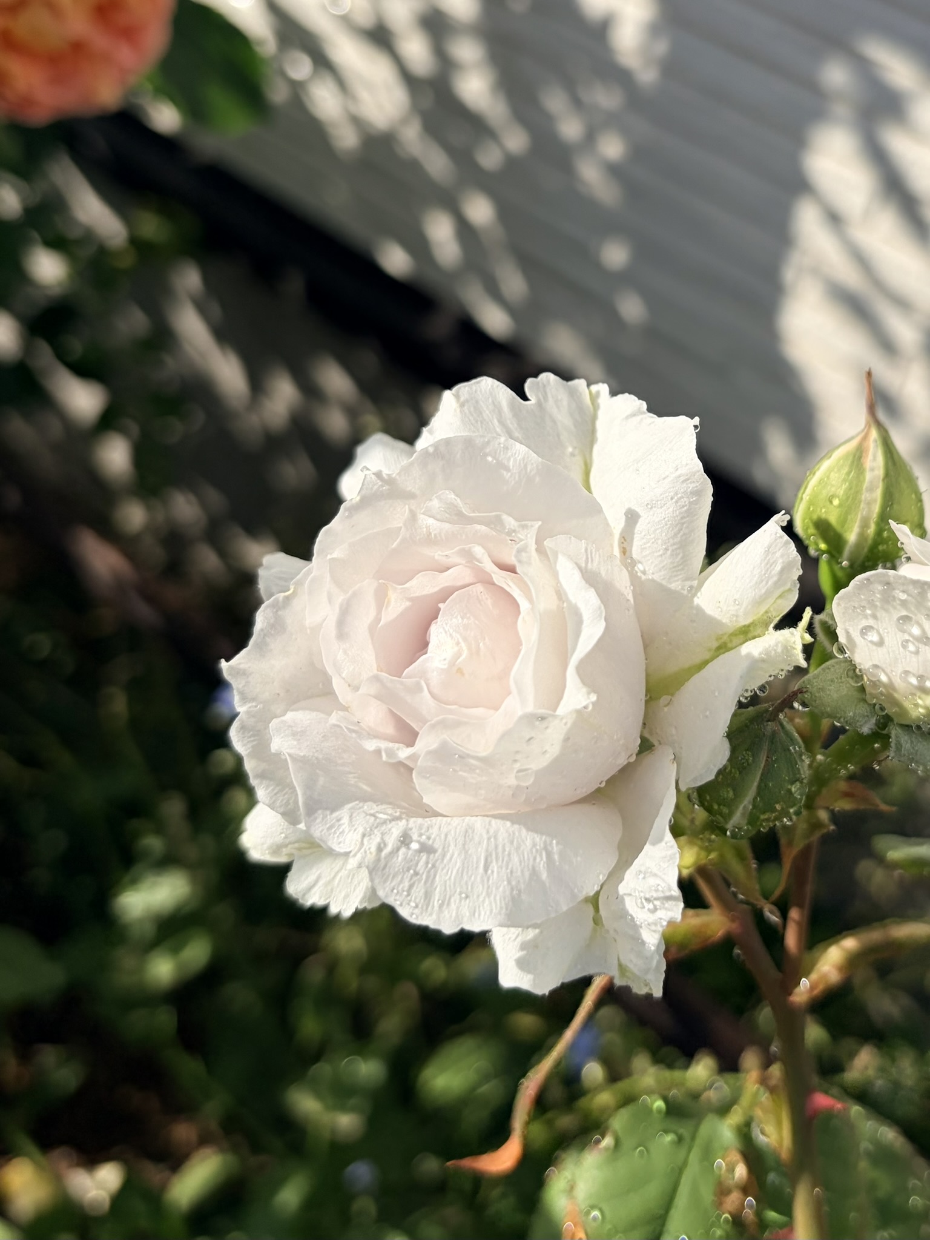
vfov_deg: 67.3
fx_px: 931
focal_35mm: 26
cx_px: 465
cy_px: 620
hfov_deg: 53.1
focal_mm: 5.96
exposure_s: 1/2747
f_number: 1.6
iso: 50
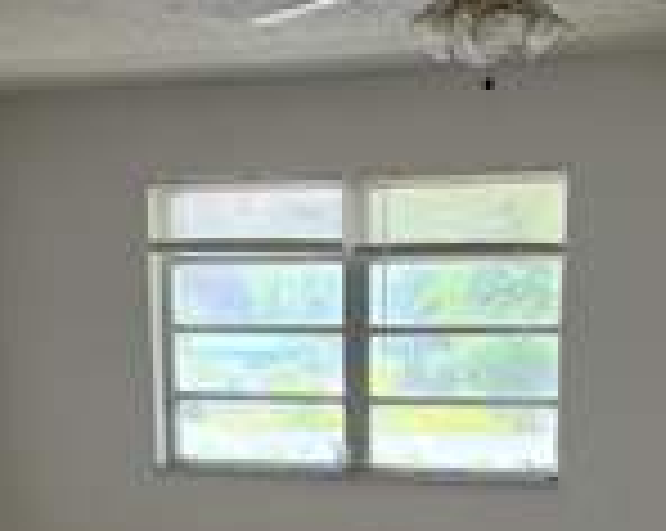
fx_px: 1437
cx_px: 342
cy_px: 612
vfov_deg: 19.8
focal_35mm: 73
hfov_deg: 26.1
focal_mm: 6.5
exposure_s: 1/120
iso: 25
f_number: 1.4
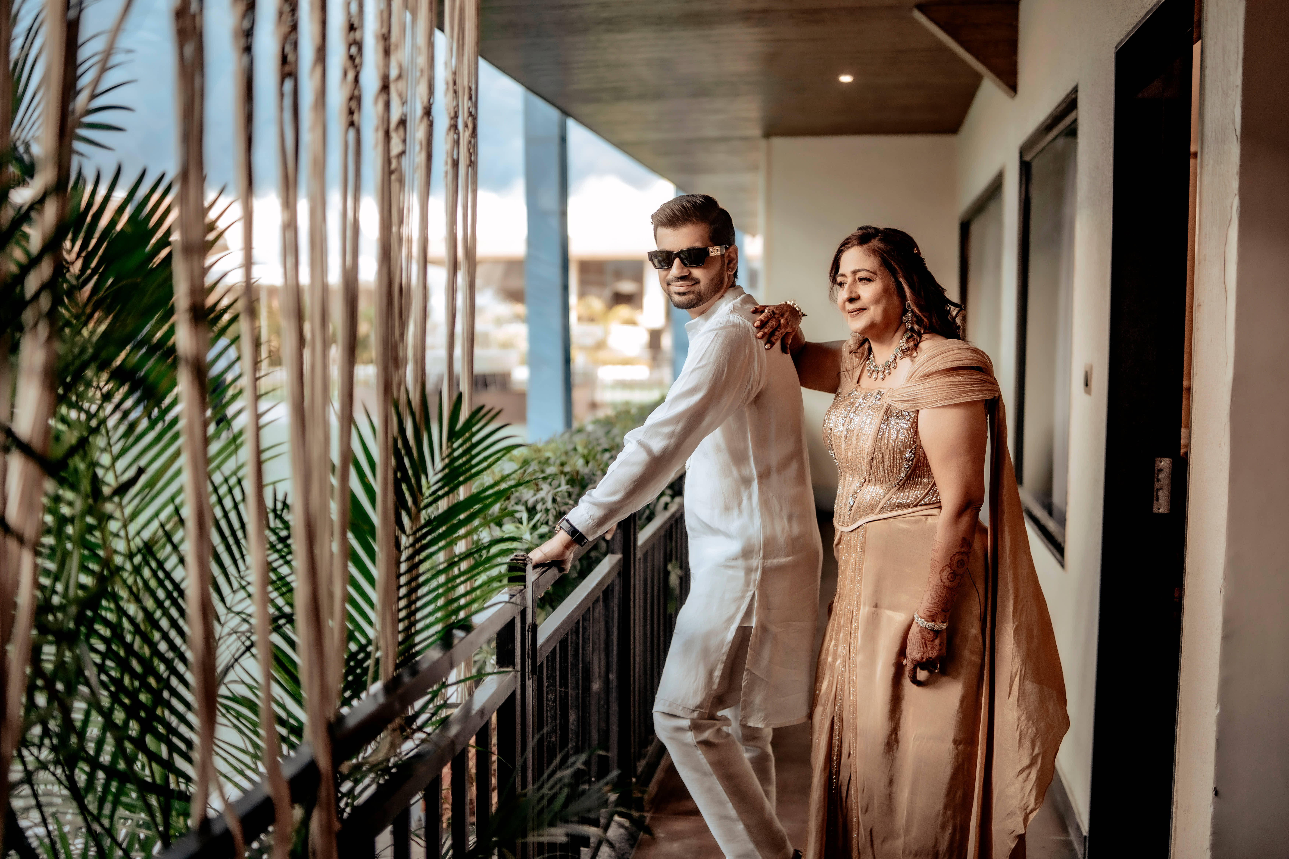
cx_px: 644
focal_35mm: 35
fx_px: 1253
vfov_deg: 37.9
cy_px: 430
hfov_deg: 54.4
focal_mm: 35
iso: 500
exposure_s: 1/1000
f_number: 1.6
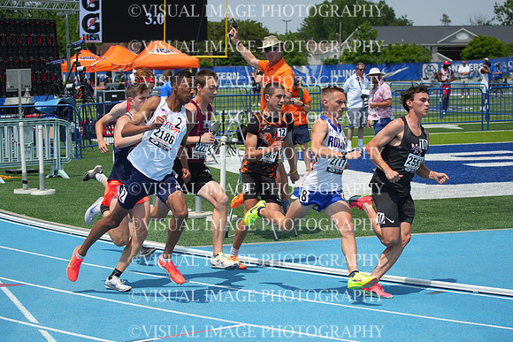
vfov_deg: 13.7
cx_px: 256
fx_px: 1425
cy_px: 171
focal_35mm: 100
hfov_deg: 20.4
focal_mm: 100
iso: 400
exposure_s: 1/3200
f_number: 5.6
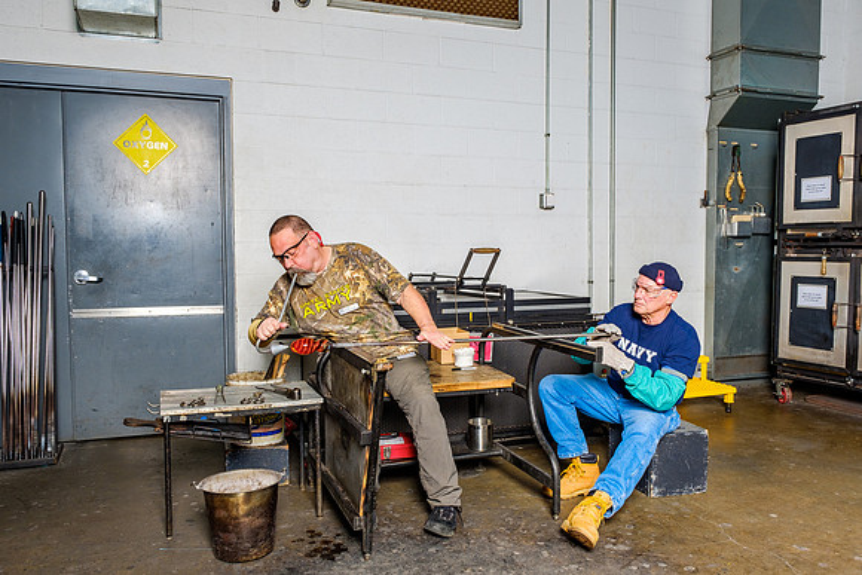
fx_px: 680
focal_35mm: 28
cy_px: 288
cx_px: 433
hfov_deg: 64.7
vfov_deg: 45.8
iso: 200
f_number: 5
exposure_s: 1/125
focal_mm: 18.2
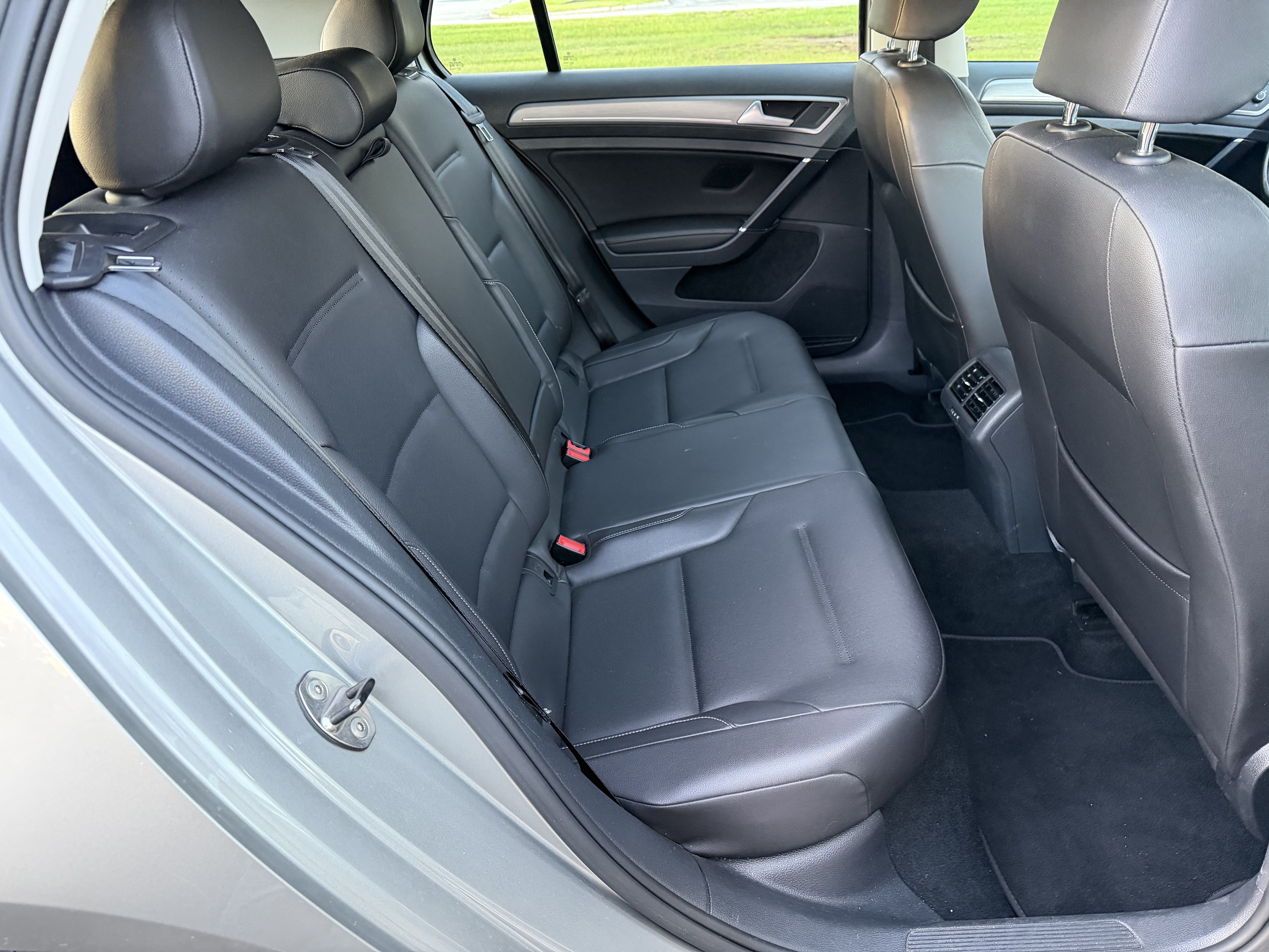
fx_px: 880
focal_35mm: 24
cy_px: 476
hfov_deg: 71.6
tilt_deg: -29.8
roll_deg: +3.1
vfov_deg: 56.8
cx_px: 634
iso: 640
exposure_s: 1/60
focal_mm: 6.76
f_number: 1.78
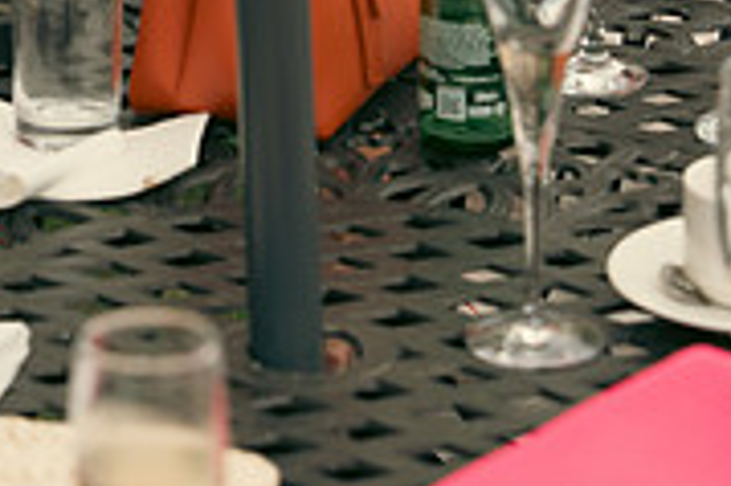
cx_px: 176
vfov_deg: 6.8
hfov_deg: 10.4
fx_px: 4017
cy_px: -231
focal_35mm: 198
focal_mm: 61
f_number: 3.5
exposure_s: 1/320
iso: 125
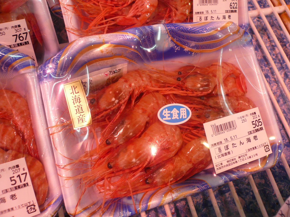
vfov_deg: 49.7
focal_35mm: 28
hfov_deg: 63.4
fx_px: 235
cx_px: 145
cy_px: 108
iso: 100
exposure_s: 1/30
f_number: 2.8
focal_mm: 4.6
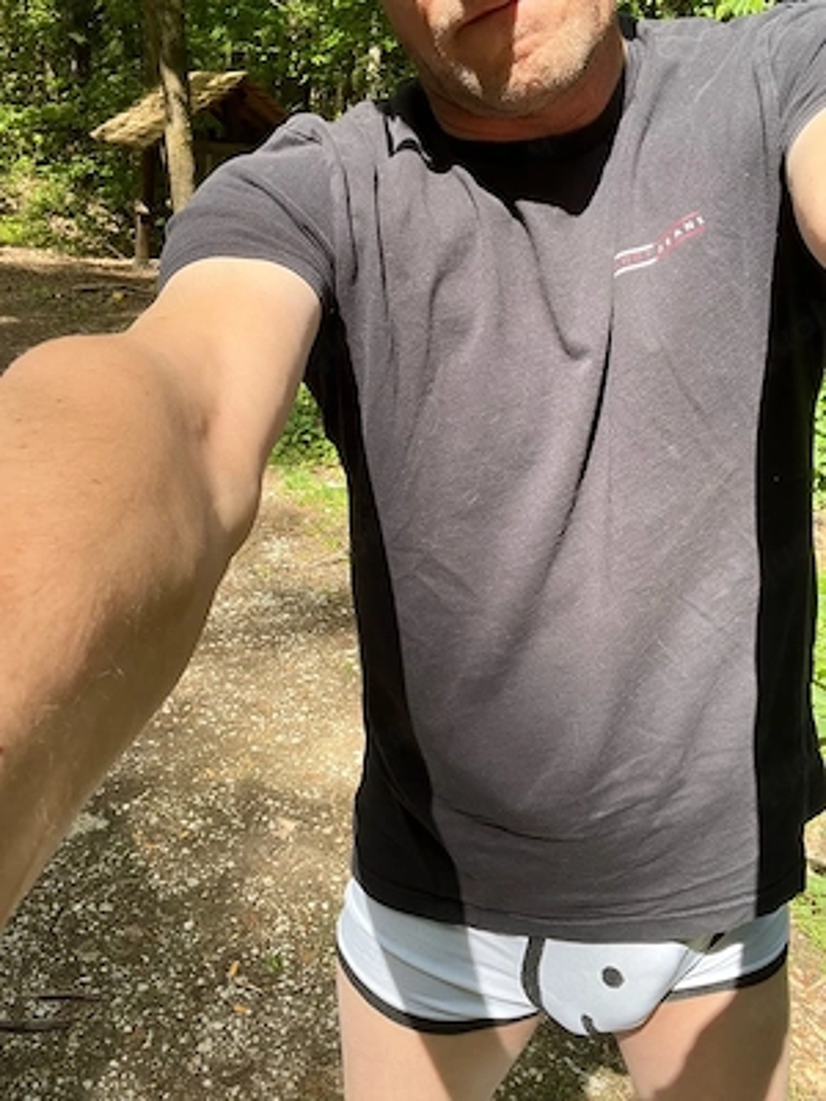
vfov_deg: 60.0
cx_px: 413
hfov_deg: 46.8
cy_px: 550
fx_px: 954
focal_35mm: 30
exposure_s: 1/198
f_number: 2.2
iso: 25
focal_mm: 2.71
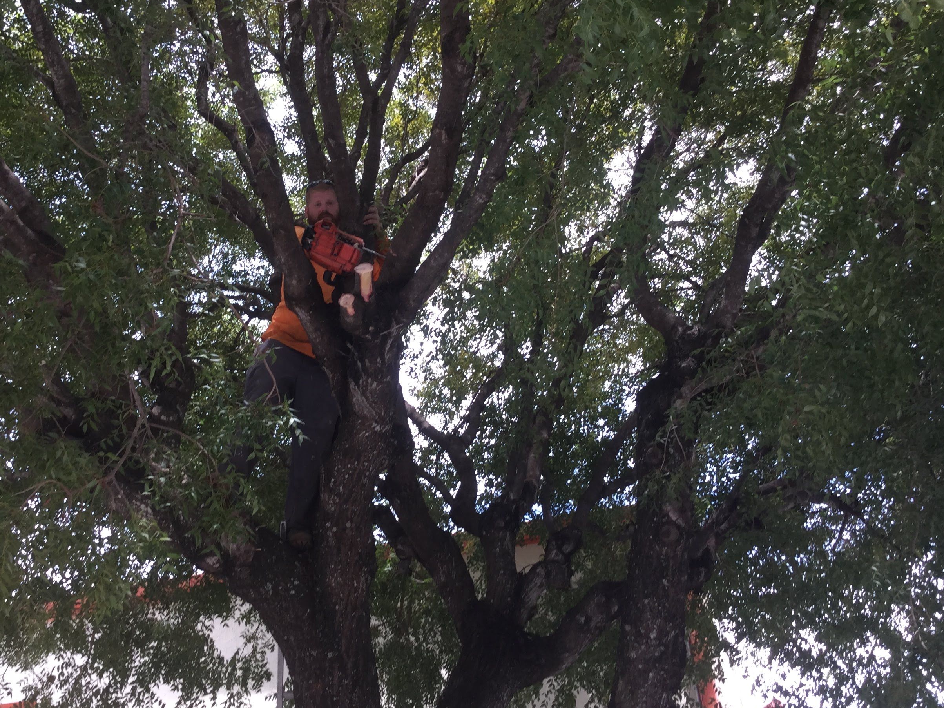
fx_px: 1145
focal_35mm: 42
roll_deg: +2.3
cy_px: 357
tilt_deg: +26.9
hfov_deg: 44.6
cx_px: 389
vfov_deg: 34.4
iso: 25
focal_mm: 3.3
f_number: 2.4
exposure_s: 1/120
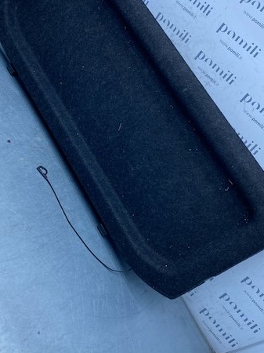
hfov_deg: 38.6
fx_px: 377
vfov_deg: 49.9
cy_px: 147
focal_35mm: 37
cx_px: 117
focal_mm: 4.25
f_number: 1.8
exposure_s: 1/690
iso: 32
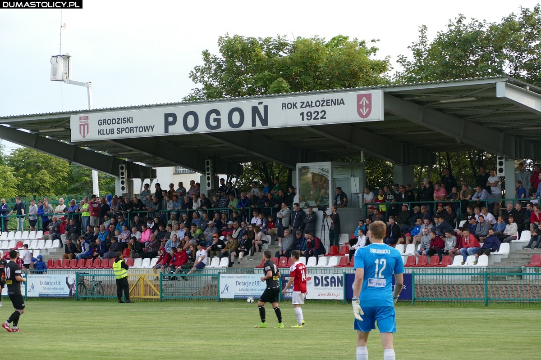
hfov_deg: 12.1
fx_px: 2555
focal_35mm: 170
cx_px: 270
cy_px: 180
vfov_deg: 8.1
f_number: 4
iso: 200
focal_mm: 61.93
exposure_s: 1/250
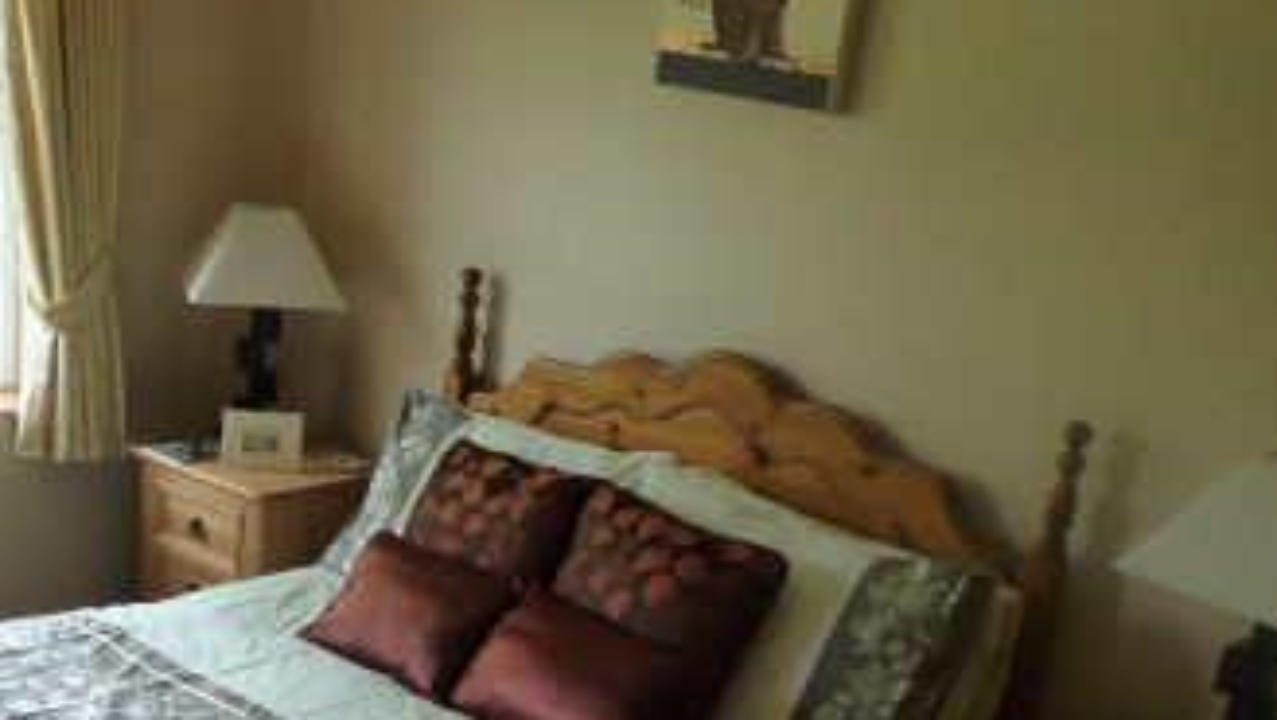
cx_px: 401
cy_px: 701
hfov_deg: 39.9
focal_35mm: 51
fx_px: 1728
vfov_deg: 22.7
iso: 160
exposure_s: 1/60
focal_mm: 4.4
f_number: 2.8
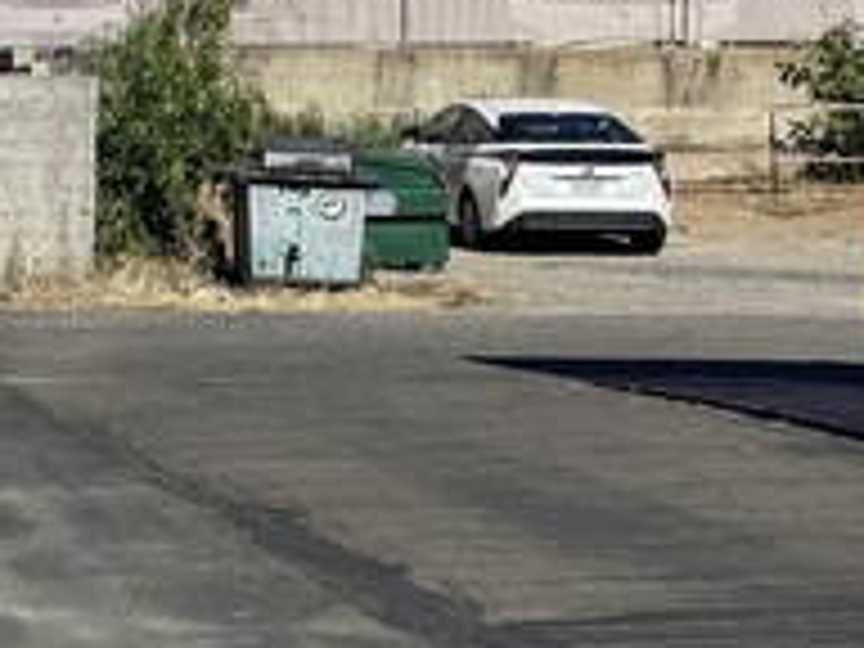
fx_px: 2995
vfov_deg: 12.2
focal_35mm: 120
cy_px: 4
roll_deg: -1.5
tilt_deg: +1.8
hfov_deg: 12.6
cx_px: -1242
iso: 80
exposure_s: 1/6410
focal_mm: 6.76
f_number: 1.78
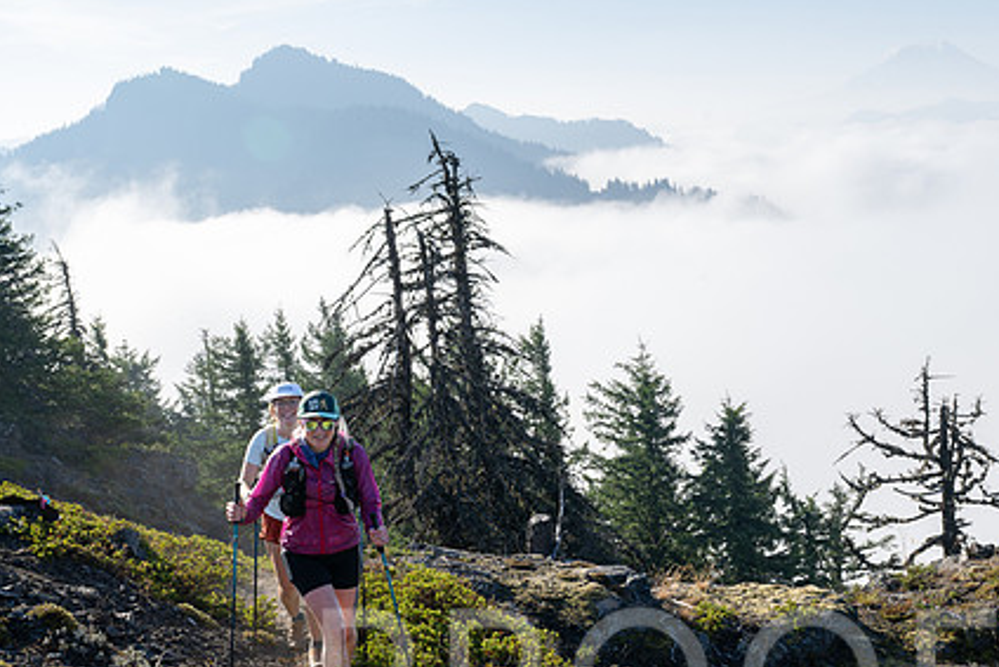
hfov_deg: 37.8
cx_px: 660
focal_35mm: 52
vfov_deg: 26.0
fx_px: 1443
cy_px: 407
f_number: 13
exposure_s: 1/320
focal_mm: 38
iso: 400
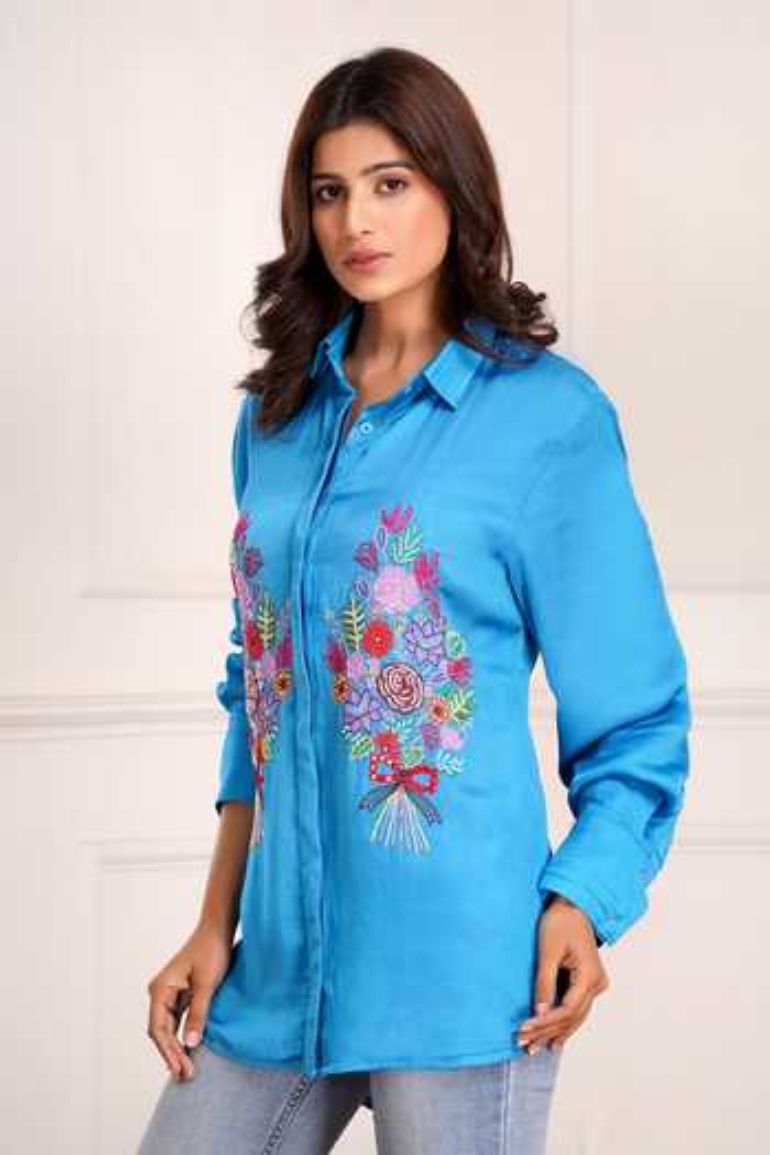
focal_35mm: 152
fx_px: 4876
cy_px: 578
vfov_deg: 13.5
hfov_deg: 9.0
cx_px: 385
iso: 250
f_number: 10
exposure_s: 1/125
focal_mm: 152
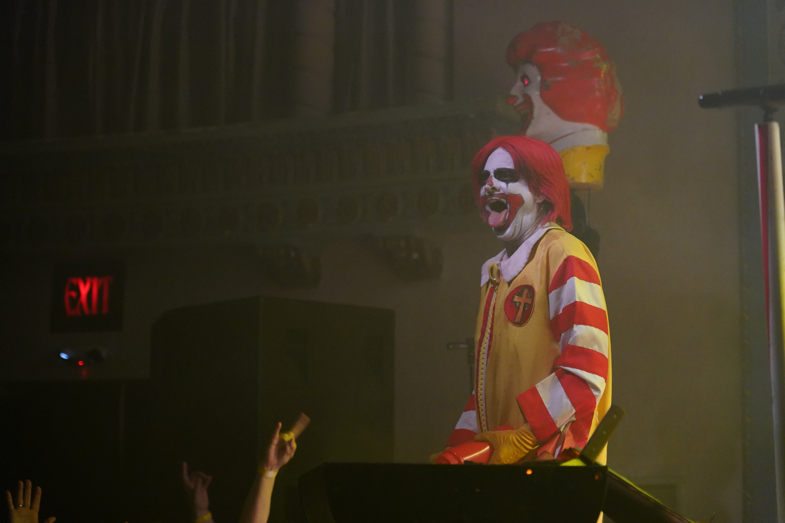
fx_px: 2028
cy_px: 262
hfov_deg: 21.9
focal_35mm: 93
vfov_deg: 14.7
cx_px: 392
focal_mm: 93
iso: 8000
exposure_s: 1/160
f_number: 4
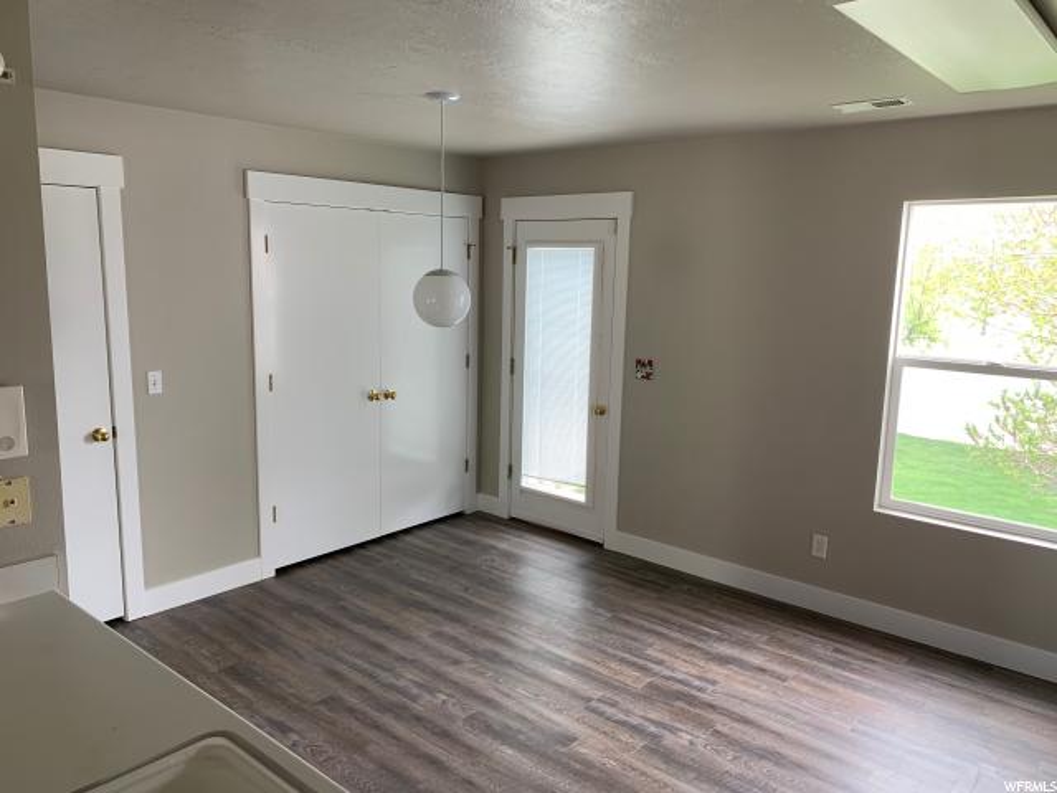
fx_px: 794
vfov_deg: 53.1
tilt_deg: -10.4
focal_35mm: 26
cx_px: 528
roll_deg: -1.2
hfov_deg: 67.3
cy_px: 396
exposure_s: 1/71
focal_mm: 4.25
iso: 100
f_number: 1.8
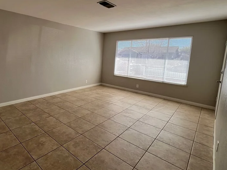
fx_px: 125
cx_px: 69
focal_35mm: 19
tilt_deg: -7.2
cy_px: 71
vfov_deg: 68.2
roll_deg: -2.2
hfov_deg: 80.7
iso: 32
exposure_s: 1/227
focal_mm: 1.57
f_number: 1.8
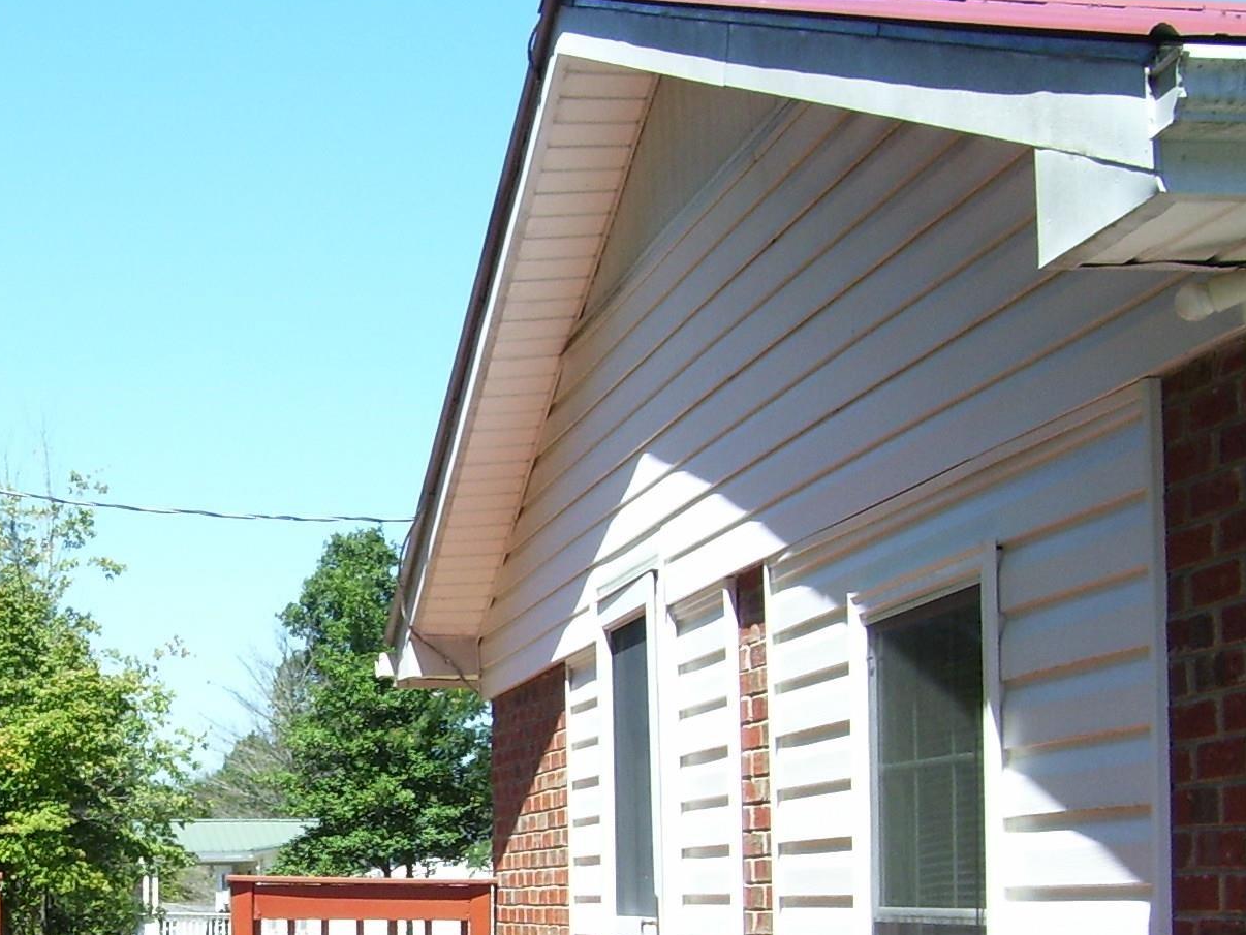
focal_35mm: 79
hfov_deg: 24.2
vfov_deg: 18.4
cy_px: 840
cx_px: 214
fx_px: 2844
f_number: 4.8
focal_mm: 6
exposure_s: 1/250
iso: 80
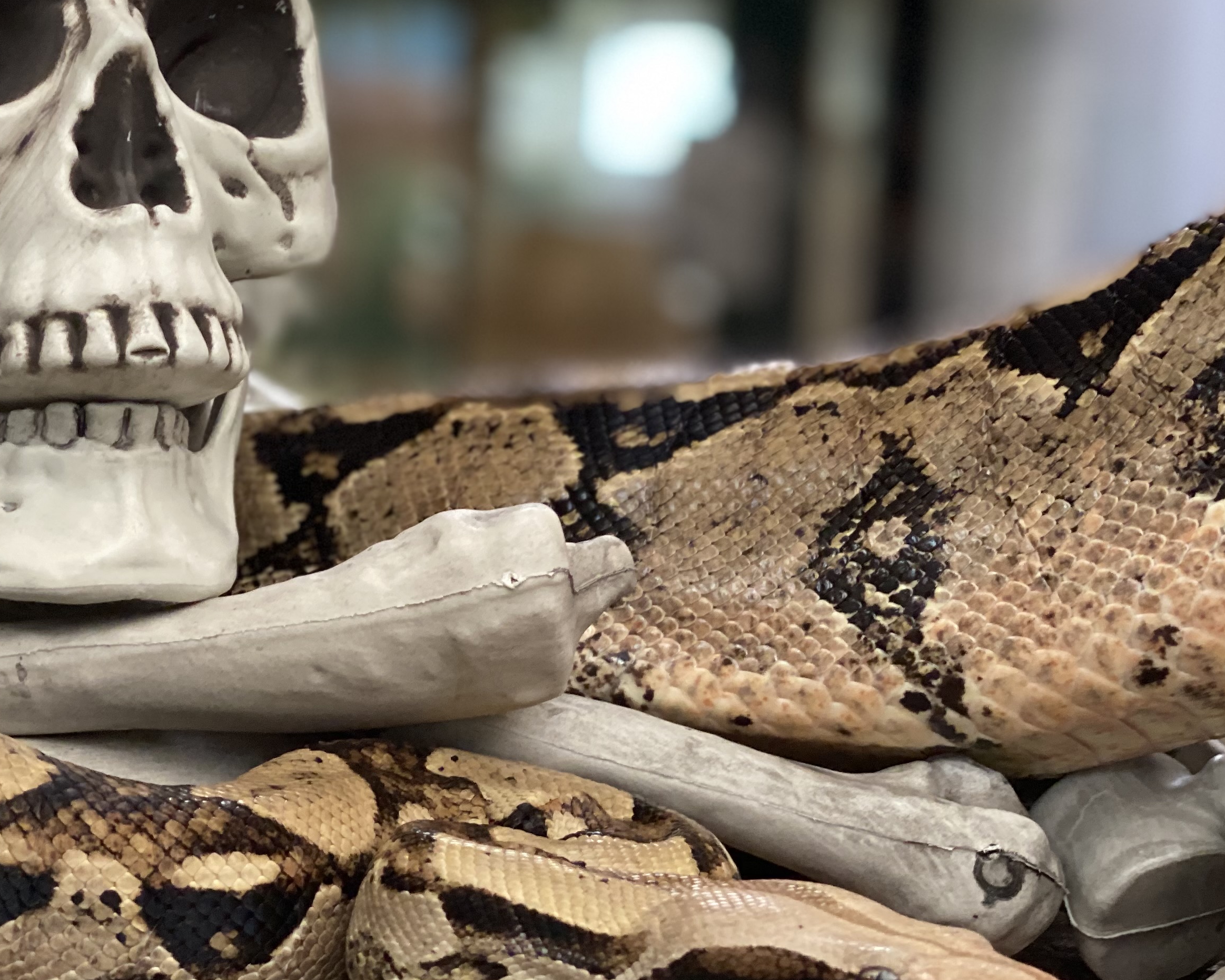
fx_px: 3190
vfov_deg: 17.5
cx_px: 355
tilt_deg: -4.3
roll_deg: -3.3
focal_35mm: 88
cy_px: 490
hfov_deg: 21.6
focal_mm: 6
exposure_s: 1/33
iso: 125
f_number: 2
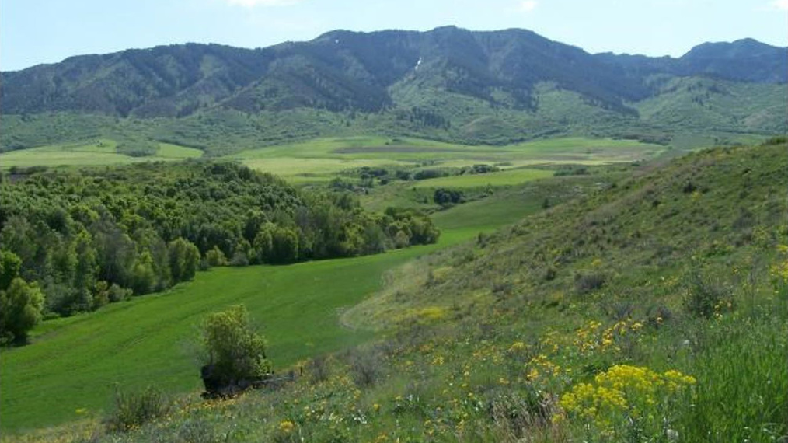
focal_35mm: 44
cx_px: 394
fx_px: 919
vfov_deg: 27.1
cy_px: 186
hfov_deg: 46.4
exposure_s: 1/640
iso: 80
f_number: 4
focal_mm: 6.7
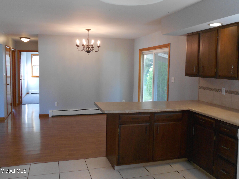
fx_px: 221
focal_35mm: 32
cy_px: 90
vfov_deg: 44.2
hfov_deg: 56.8
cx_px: 120
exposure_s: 1/30
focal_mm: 5.8
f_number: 3.6
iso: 200
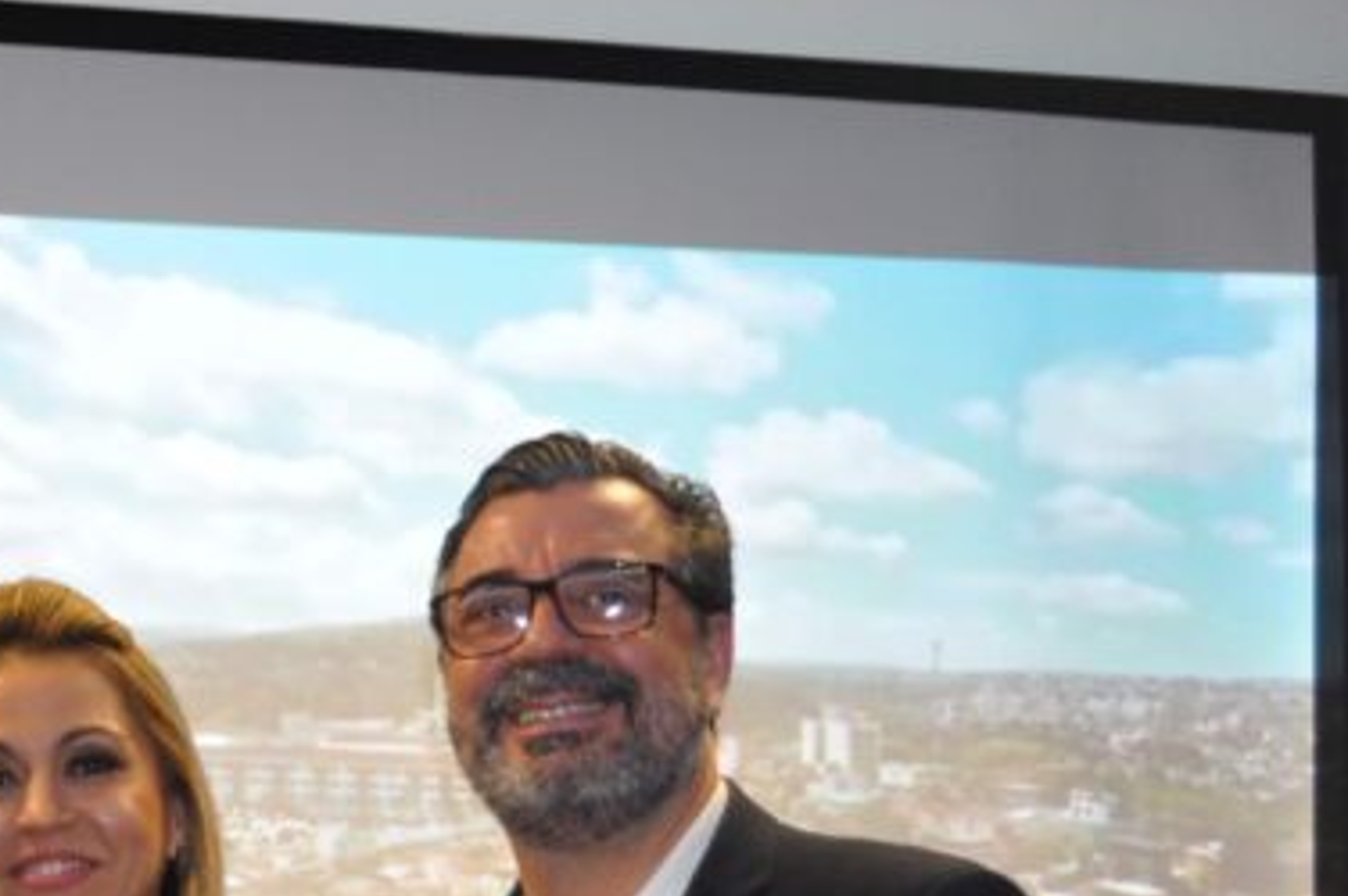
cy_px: 1004
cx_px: -168
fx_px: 3666
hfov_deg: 19.8
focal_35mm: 98
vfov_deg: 13.6
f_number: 4
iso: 800
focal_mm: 24
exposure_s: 1/60
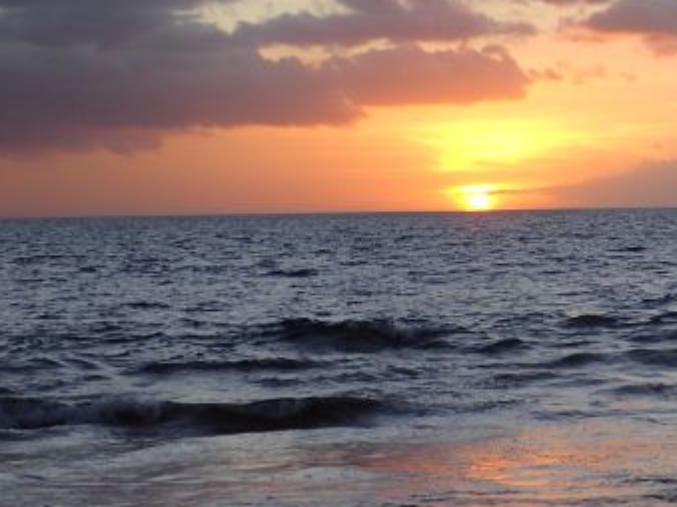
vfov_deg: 11.8
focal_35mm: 125
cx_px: 759
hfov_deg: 15.3
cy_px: 271
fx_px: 2444
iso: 100
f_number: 4.5
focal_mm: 9.61
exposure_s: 1/160
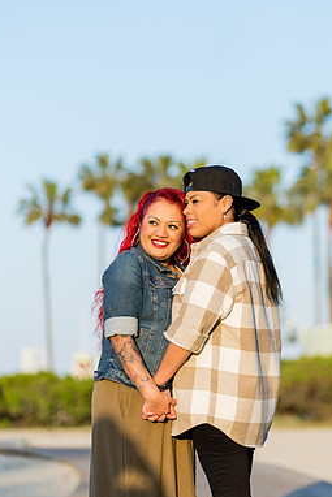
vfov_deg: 15.9
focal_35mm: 129
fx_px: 1783
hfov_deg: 10.6
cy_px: 248
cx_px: 216
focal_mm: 85
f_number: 1.8
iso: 100
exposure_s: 1/1250
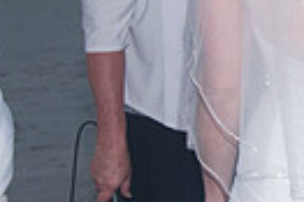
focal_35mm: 213
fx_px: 1796
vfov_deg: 6.4
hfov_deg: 9.3
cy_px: -89
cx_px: 497
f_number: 6.3
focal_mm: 32
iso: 400
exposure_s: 1/250
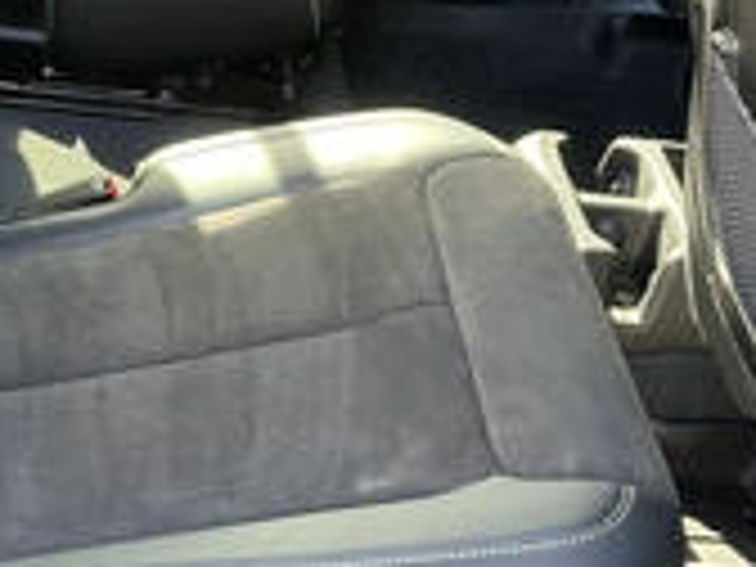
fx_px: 1507
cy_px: 405
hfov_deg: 28.0
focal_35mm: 69
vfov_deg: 21.2
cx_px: 270
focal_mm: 3
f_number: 1.8
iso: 100
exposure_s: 1/60
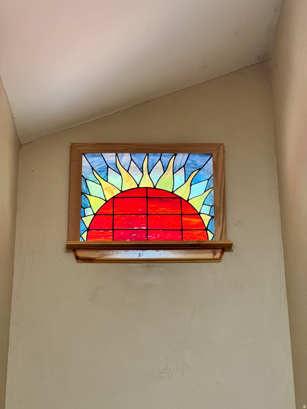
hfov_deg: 19.1
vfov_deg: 25.3
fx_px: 911
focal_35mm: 77
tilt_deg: +23.4
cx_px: 154
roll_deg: +0.8
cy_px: 204
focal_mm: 9
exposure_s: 1/60
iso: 500
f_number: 2.8
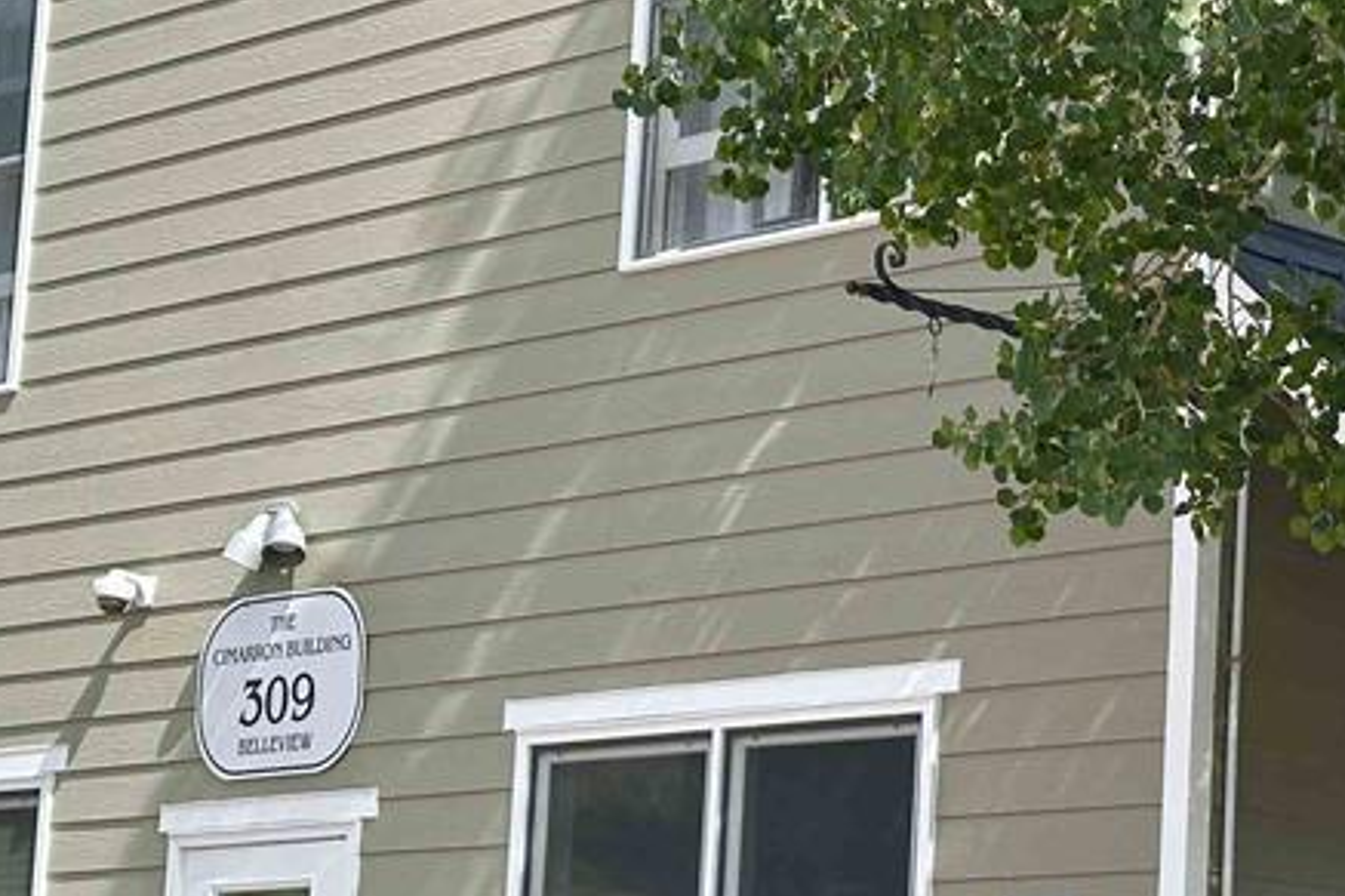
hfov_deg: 17.3
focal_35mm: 117
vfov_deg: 11.7
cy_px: 576
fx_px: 4369
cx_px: 1163
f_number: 1.78
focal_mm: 6.86
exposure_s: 1/1171
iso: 64
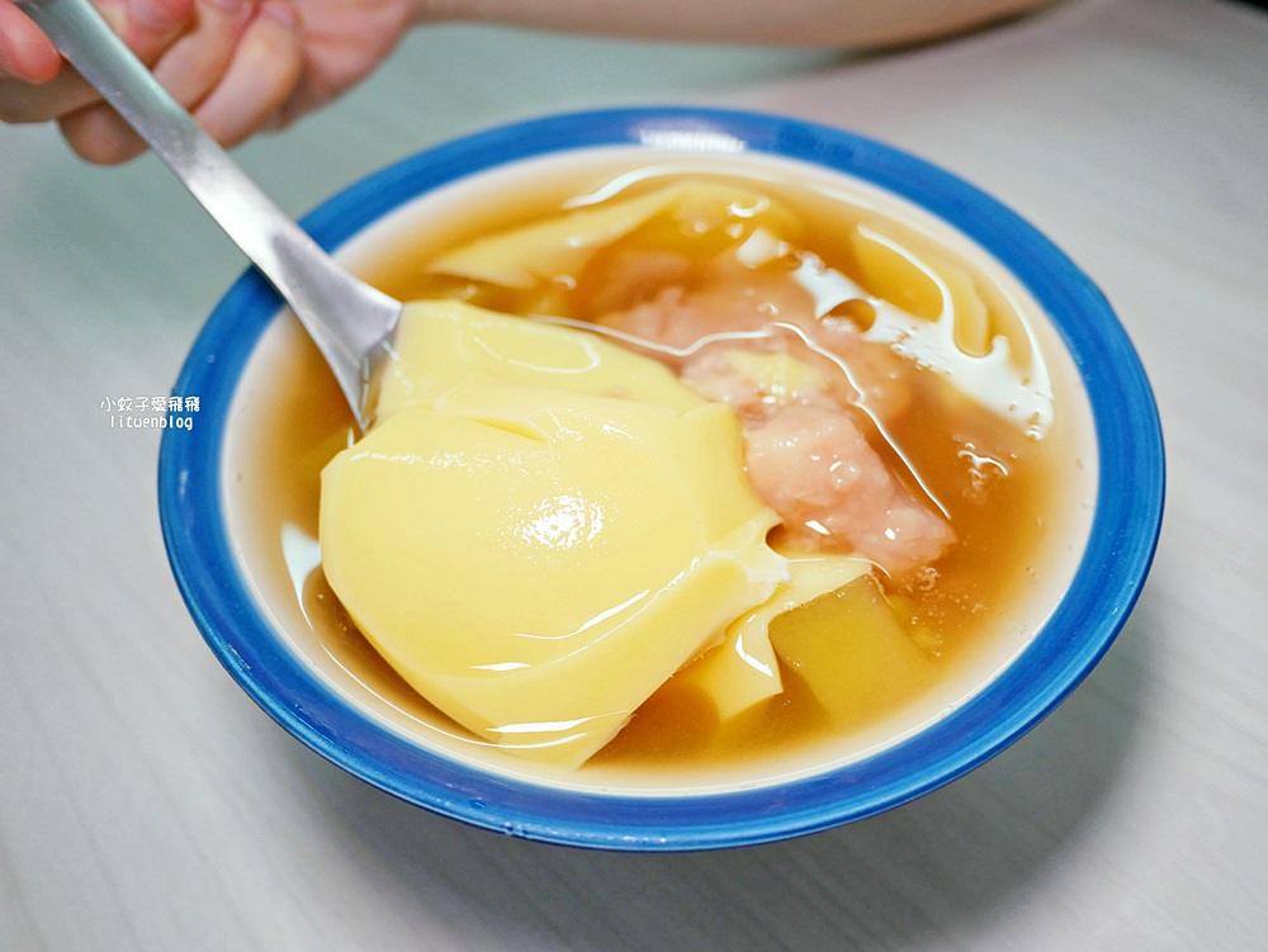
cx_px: 634
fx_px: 1026
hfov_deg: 63.4
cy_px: 476
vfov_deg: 49.8
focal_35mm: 28
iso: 200
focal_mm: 14
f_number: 2.5
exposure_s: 1/125
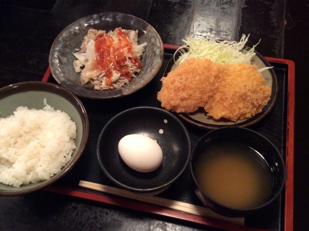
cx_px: 142
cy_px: 132
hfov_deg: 50.1
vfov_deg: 38.5
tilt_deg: -59.0
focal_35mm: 37
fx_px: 330
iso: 250
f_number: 2.4
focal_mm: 3.3
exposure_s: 1/24
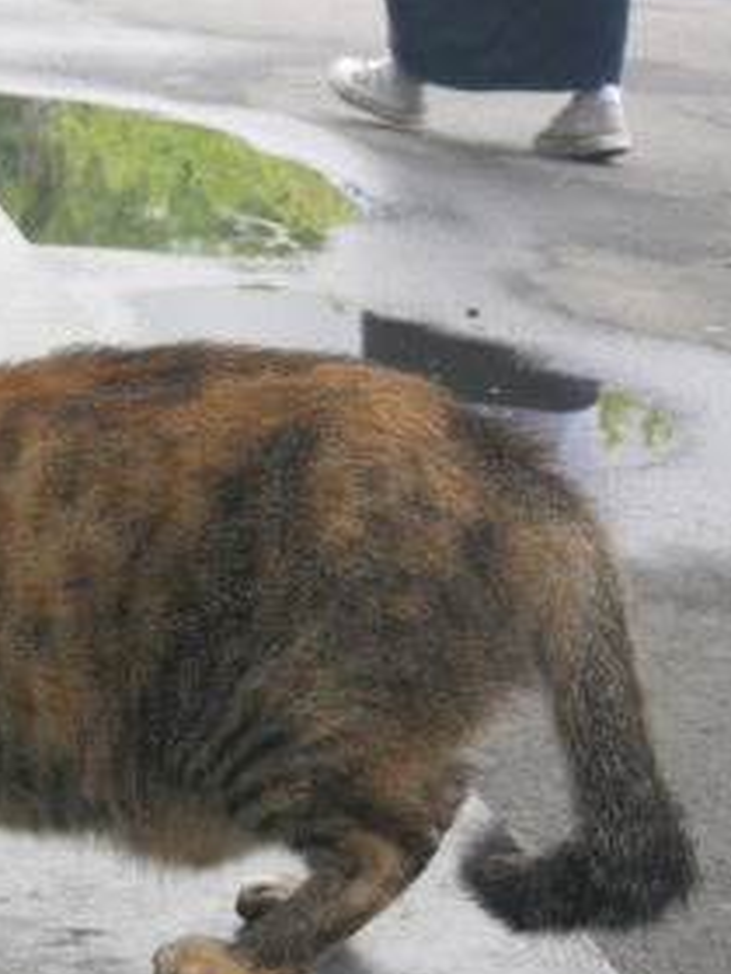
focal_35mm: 151
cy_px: 553
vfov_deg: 13.1
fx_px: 4252
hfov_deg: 9.8
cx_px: 42
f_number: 5
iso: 200
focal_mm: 16.7
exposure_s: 1/125
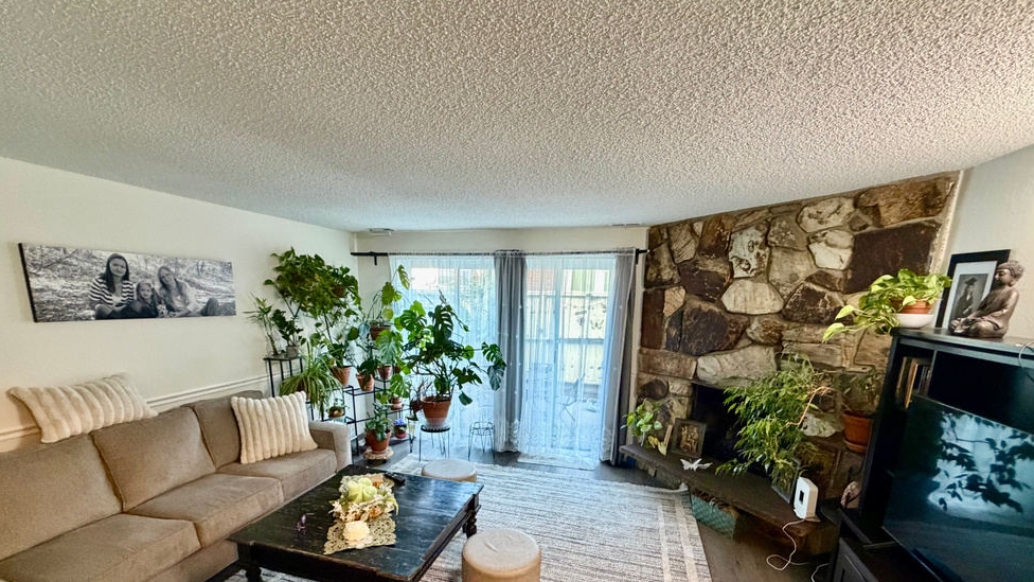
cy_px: 393
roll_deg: -0.8
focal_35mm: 16
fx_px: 439
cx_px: 511
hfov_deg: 99.4
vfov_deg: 65.1
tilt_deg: -13.8
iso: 500
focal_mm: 2.22
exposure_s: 1/60
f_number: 2.2
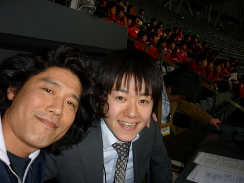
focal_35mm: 33
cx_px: 122
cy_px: 92
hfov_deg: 55.4
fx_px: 233
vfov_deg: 42.9
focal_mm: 5.5
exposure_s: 1/30
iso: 100
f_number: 2.8
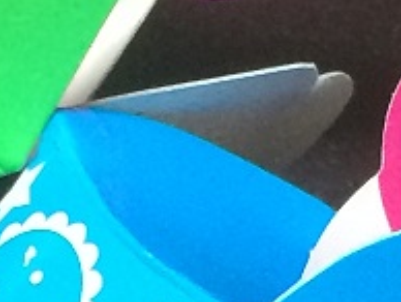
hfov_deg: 7.8
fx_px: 2923
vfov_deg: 5.8
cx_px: 349
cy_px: 625
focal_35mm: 252
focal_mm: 4.12
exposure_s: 1/30
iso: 250
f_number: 2.2
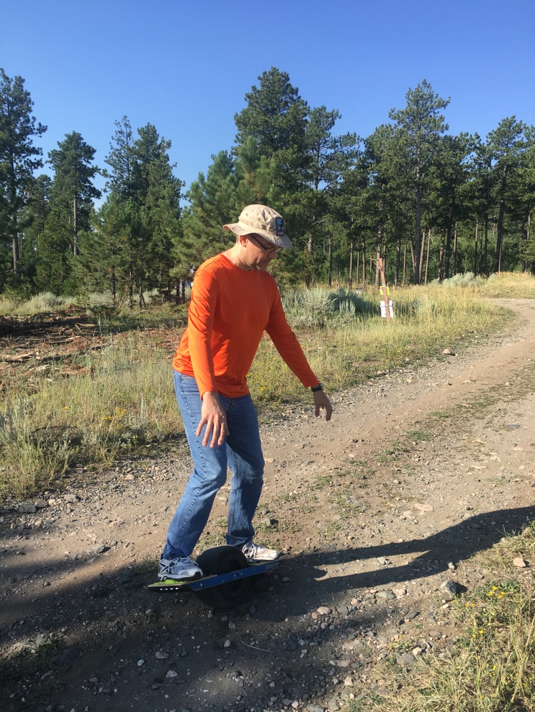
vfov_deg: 61.6
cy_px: 356
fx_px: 597
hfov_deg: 48.2
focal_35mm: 29
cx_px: 268
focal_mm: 4.15
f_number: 2.2
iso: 25
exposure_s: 1/827
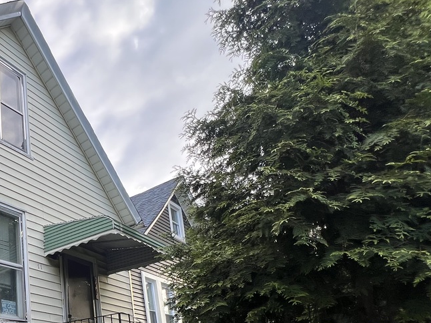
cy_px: 314
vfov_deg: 42.4
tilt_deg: +11.0
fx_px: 361
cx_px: -16
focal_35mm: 29
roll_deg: +1.9
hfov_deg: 48.5
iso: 32
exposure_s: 1/181
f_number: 1.8
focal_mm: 1.57
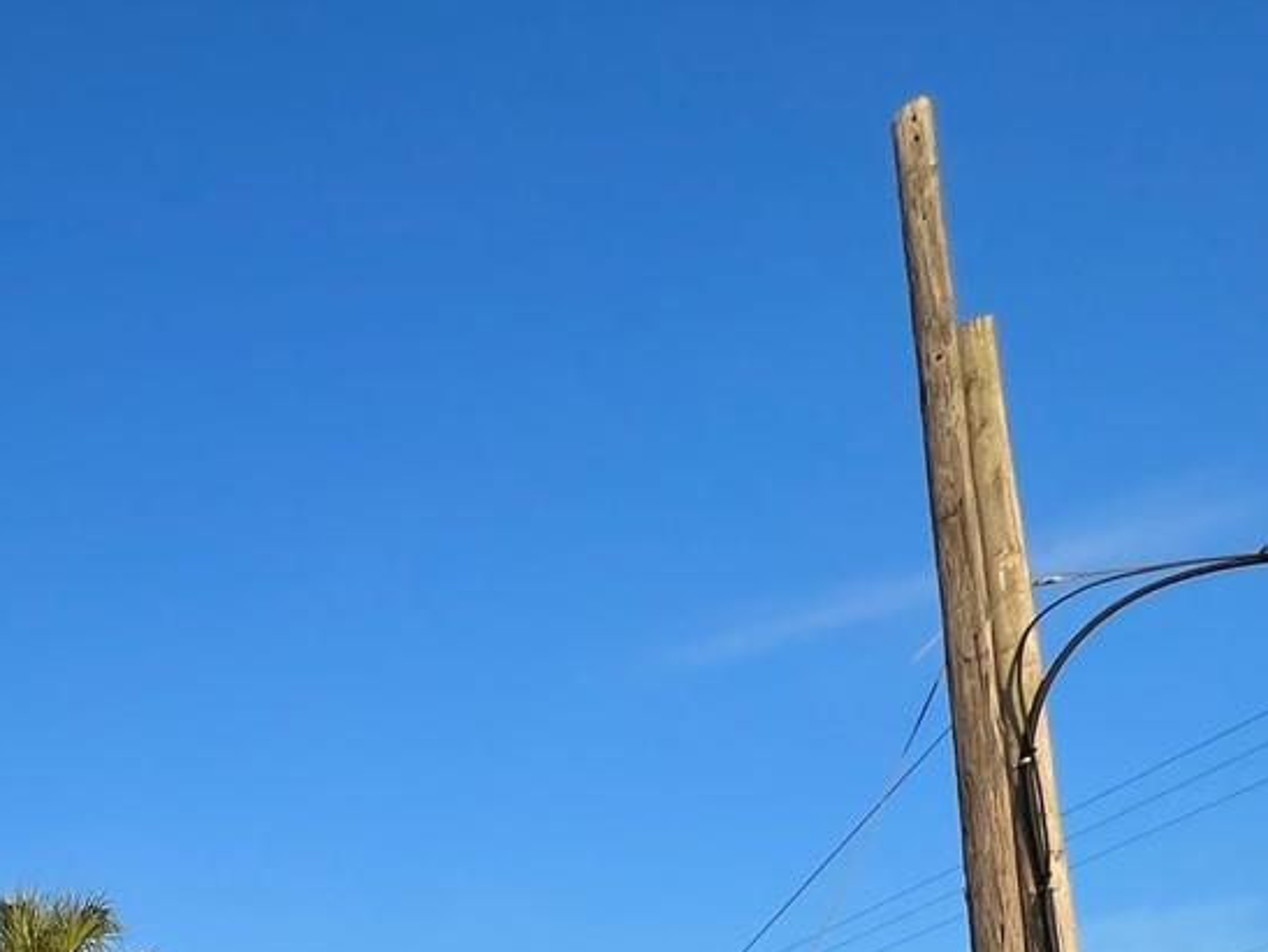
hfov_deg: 36.9
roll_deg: +1.1
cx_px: -267
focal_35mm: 38
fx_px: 1393
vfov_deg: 28.8
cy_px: 1313
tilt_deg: +8.0
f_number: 1.8
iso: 32
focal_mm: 1.57
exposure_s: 1/1233
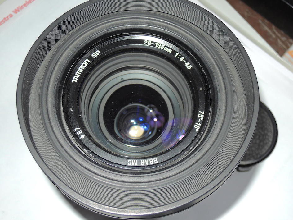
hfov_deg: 38.2
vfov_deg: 29.1
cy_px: 110
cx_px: 146
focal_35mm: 50
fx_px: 423
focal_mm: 9
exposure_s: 1/50
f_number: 3.3
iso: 200
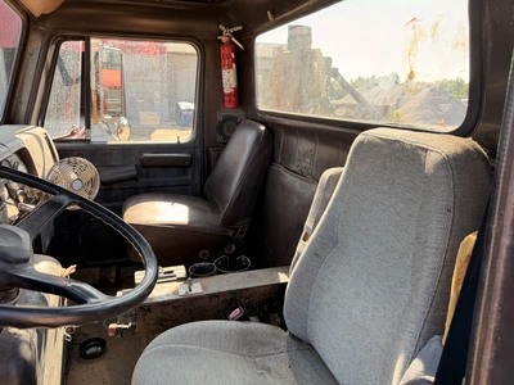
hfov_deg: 71.6
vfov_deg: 56.8
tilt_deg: -11.4
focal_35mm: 24
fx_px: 356
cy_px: 192
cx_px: 257
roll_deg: -0.6
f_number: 1.78
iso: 64
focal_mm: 6.76
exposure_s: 1/252
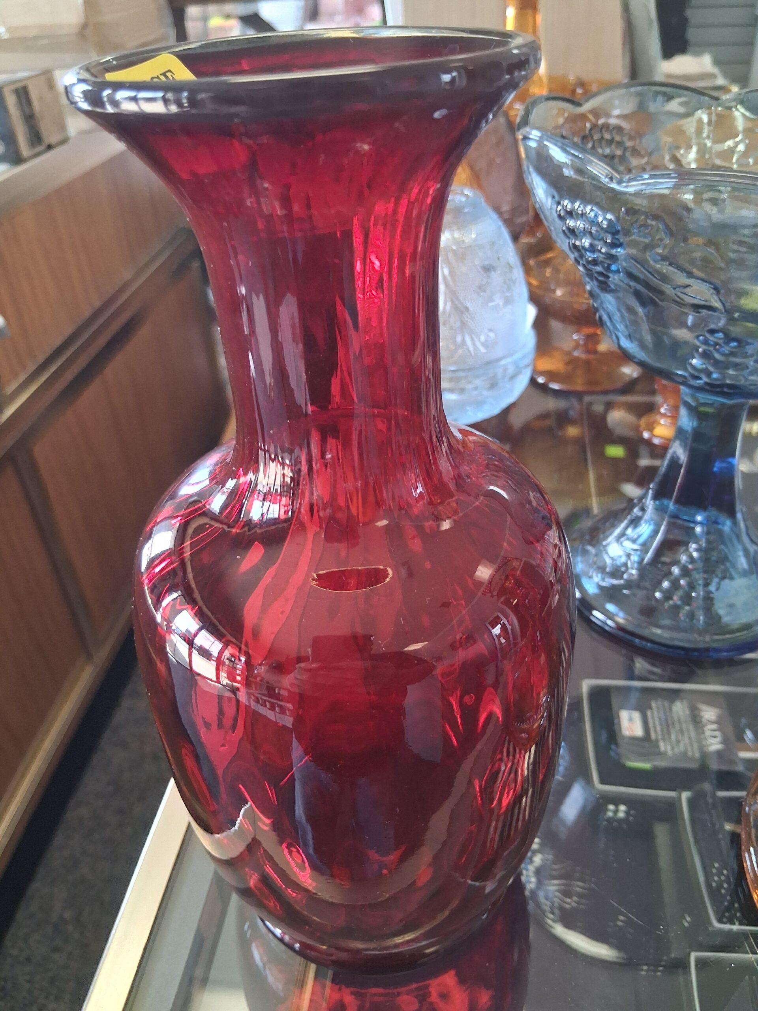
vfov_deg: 67.3
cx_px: 379
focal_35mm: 26
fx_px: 759
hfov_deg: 53.1
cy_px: 506
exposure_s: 1/120
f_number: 1.8
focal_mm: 3.98
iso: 320
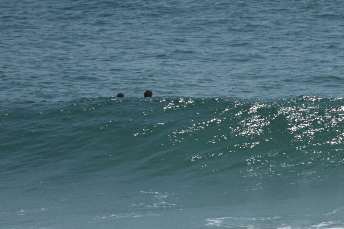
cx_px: 483
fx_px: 6027
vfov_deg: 2.2
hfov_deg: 3.3
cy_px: 88
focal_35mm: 631
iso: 320
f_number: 6.3
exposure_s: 1/2500
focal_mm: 200
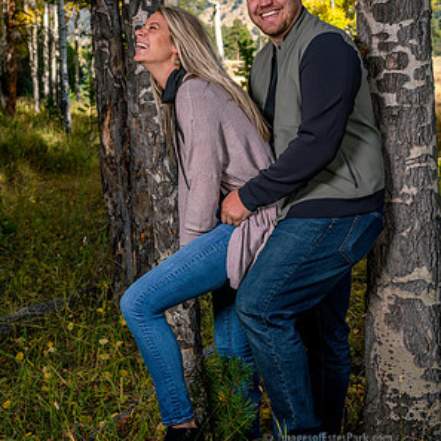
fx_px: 649
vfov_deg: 36.7
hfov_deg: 37.6
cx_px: 221
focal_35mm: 45
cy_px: 114
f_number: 4.5
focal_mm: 35
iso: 160
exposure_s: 1/1000
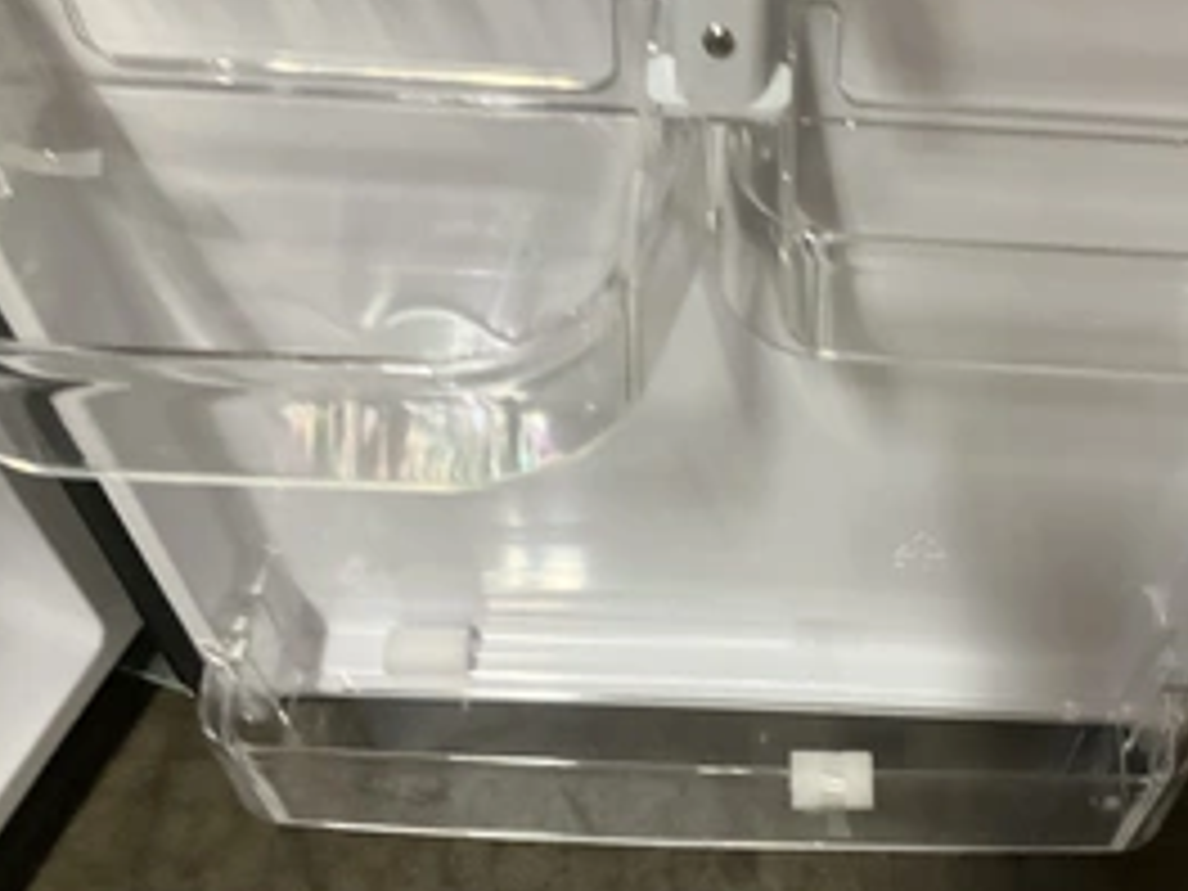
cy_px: 482
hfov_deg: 42.1
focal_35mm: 44
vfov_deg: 32.9
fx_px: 1510
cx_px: 832
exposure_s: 1/40
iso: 320
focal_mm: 3
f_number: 1.8
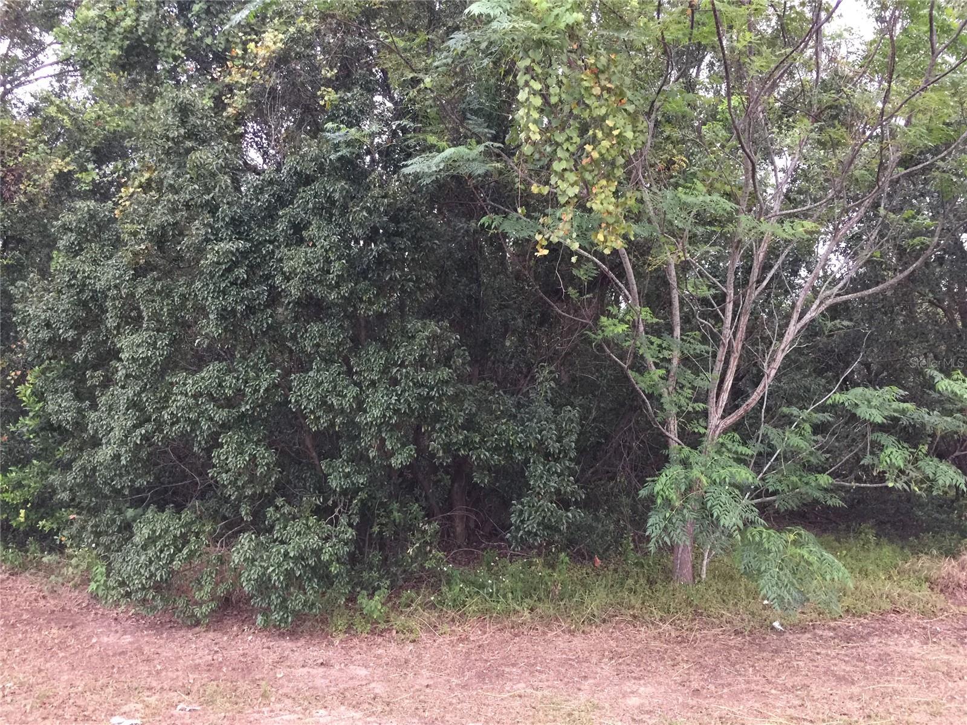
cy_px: 362
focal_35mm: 29
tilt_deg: +2.5
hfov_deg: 61.7
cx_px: 484
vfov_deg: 48.2
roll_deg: -0.6
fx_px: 810
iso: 80
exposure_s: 1/15
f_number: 2.2
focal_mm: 4.15
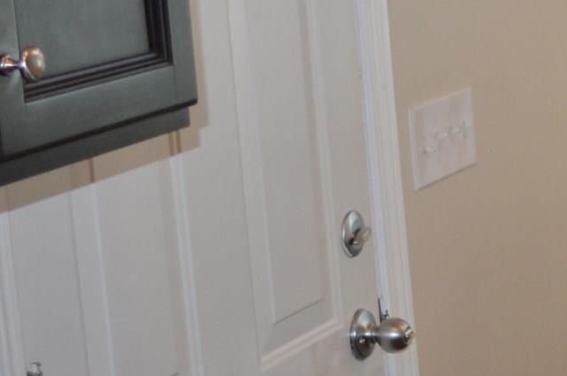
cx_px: 1334
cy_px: 102
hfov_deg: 12.6
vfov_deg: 10.6
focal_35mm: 129
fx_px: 2029
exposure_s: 1/125
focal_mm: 18
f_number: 4
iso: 400
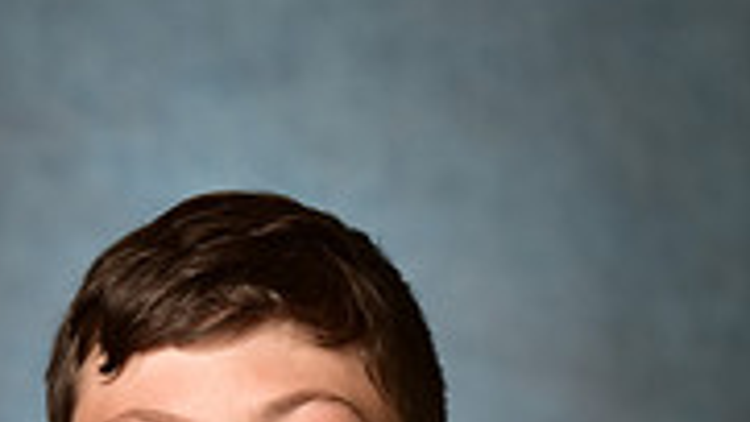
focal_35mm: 471
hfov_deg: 4.6
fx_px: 9371
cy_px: 1092
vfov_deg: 2.6
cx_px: 230
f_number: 4.5
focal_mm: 140
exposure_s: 1/160
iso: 250
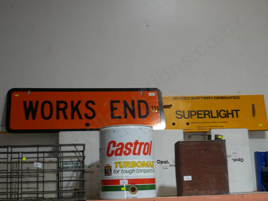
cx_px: 134
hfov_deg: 33.2
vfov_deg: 25.3
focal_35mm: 58
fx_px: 449
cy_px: 100
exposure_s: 1/60
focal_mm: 29
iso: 400
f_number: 5.4
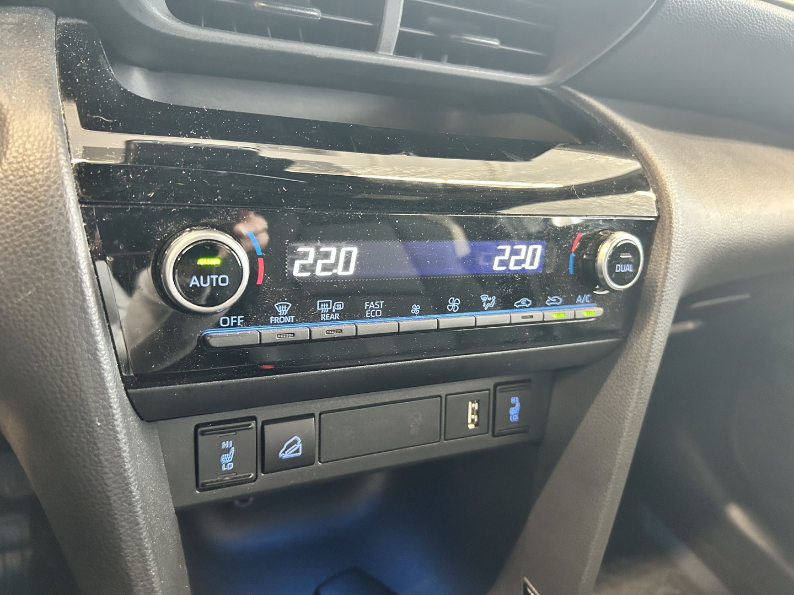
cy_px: 298
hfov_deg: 67.3
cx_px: 397
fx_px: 596
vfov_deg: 53.1
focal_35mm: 26
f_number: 1.5
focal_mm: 5.7
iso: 500
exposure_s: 1/41
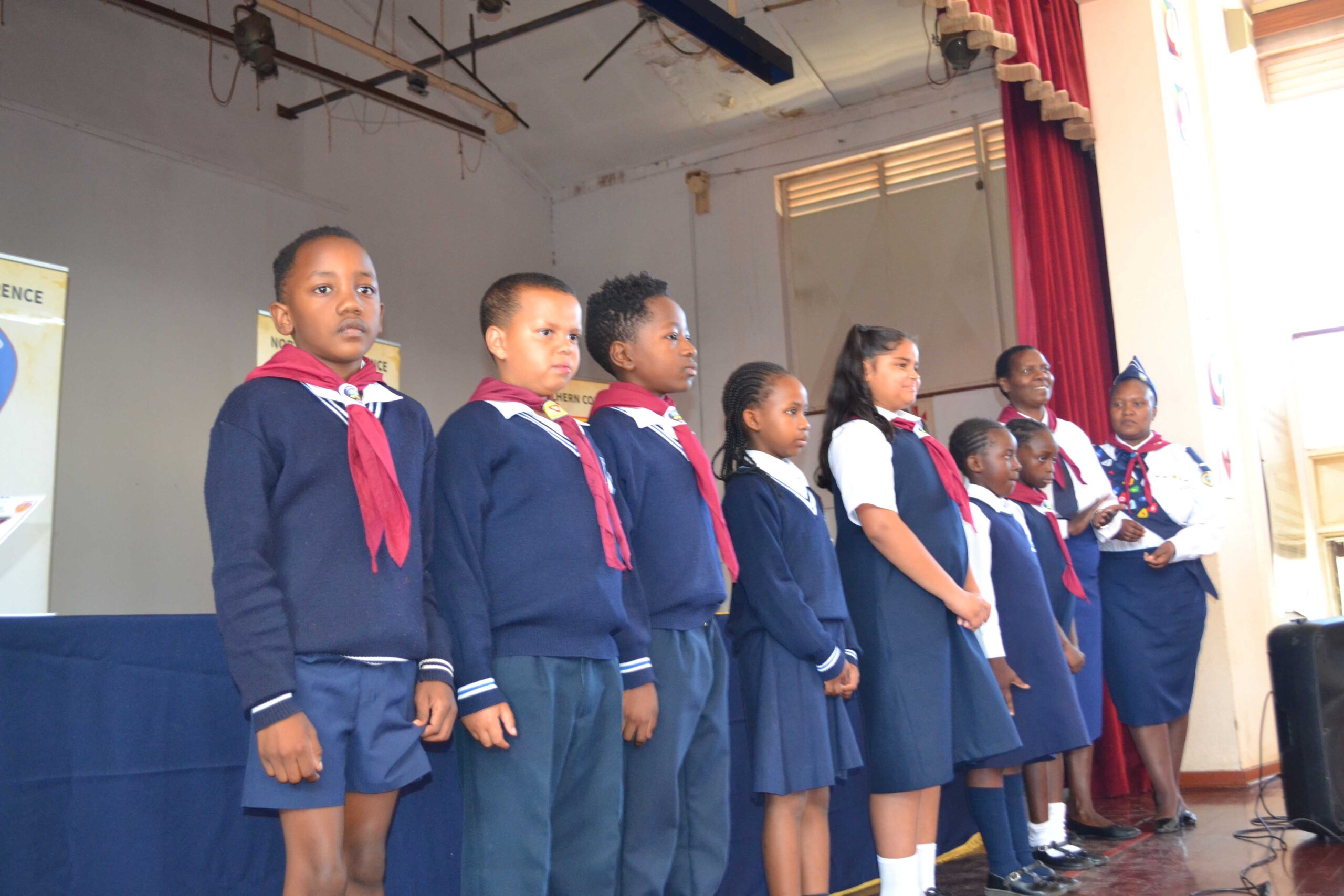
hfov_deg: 49.6
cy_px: 448
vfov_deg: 34.2
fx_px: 1456
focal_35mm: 39
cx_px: 672
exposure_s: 1/60
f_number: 4.2
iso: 1400
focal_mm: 26
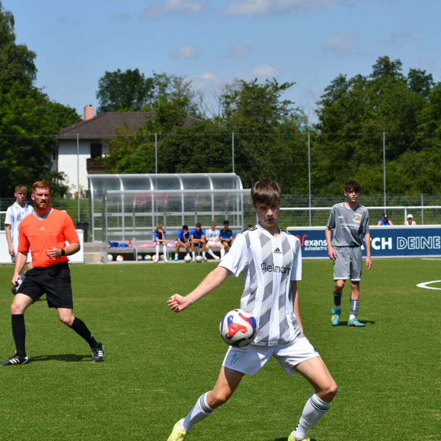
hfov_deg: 11.3
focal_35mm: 154
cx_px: 253
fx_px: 2220
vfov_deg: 11.3
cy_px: 220
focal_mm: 80
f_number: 8
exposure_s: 1/2000
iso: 400
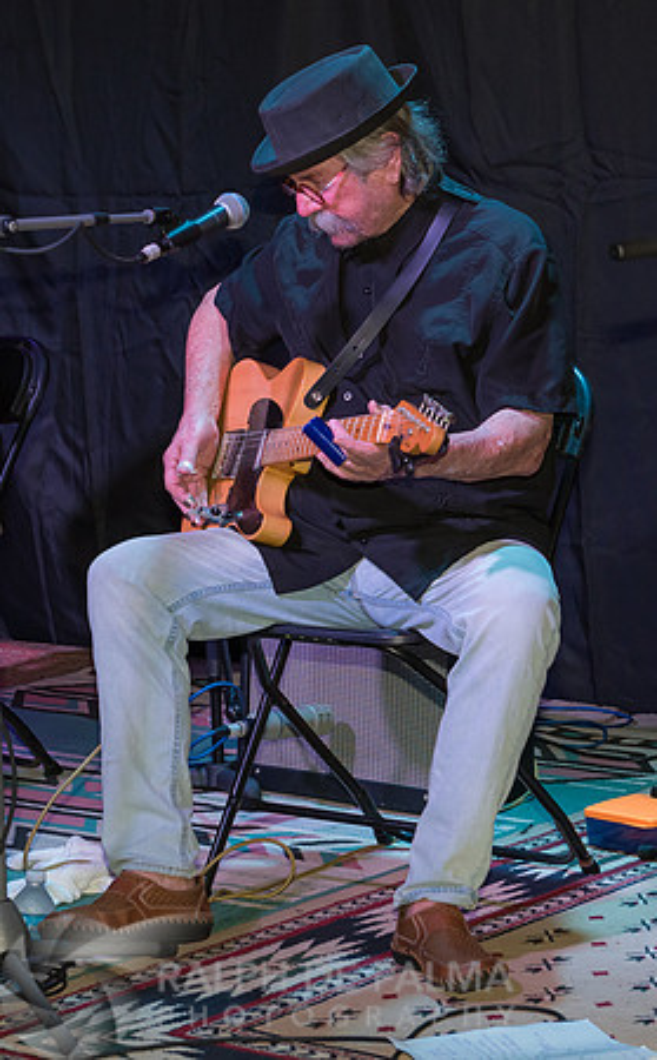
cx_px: 305
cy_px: 368
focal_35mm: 110
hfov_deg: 11.8
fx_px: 3172
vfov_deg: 18.9
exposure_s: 1/160
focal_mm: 55
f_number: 5
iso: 1000
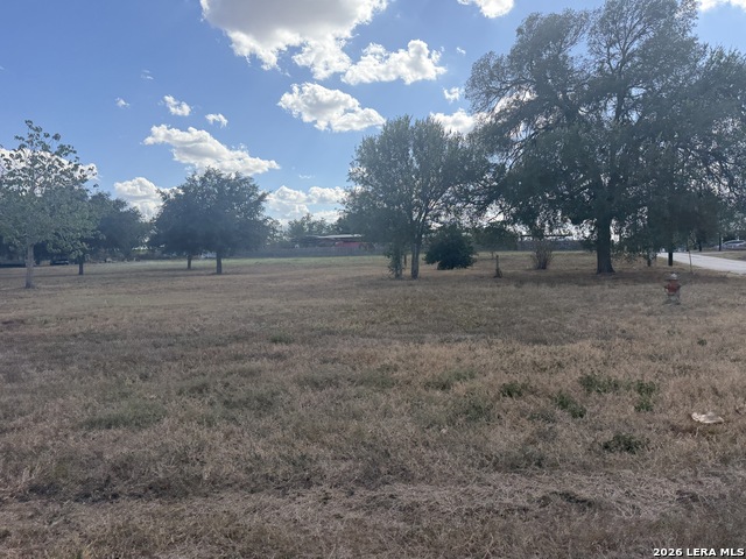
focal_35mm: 24
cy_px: 280
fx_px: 517
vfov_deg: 56.8
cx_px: 373
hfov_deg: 71.6
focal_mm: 6.76
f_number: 1.78
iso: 100
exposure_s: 1/4405
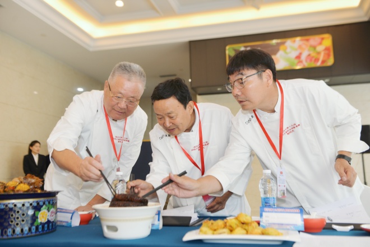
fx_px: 391
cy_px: 124
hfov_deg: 50.7
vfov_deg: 35.1
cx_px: 185
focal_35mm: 38
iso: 280
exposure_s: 1/60
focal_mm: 38
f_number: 4
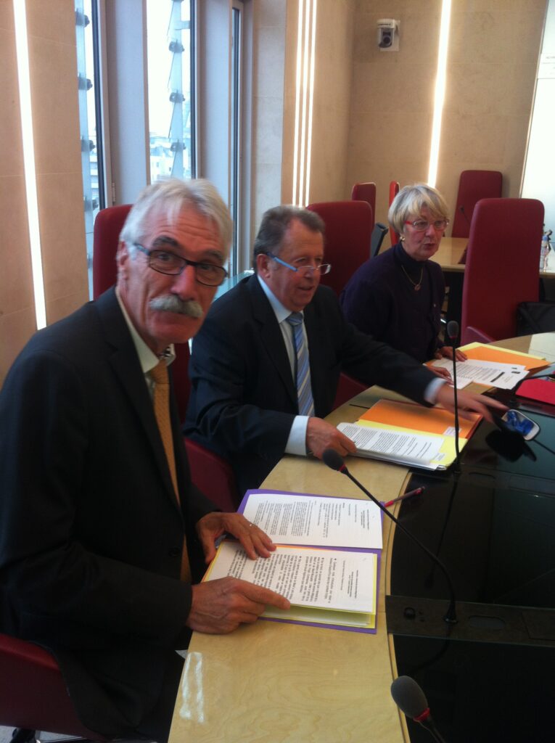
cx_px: 278
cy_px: 372
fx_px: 750
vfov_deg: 52.7
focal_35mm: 35
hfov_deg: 40.6
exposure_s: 1/24
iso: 80
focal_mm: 3.85
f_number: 2.8
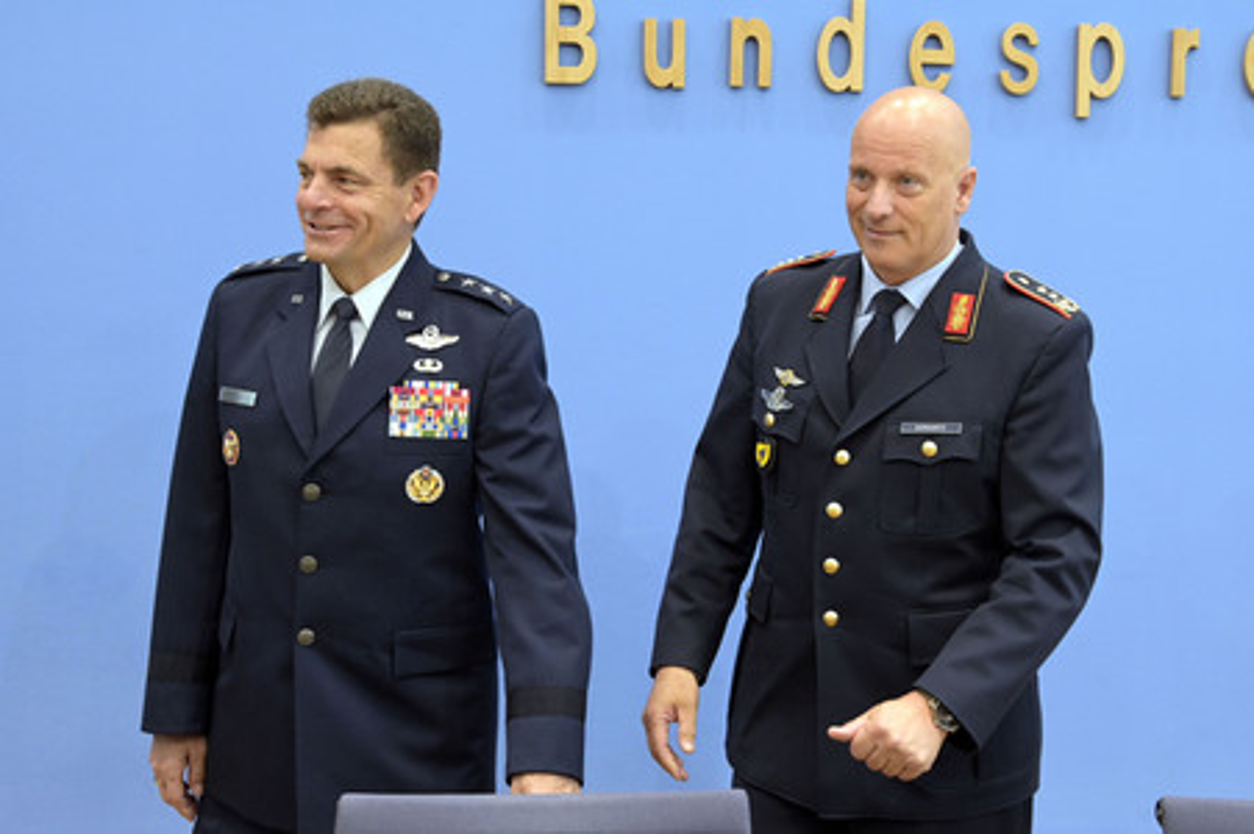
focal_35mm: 48
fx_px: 1671
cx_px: 627
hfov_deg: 41.1
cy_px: 417
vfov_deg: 28.0
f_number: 5.6
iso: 5000
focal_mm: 48
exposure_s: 1/400
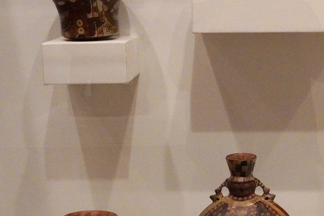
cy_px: 105
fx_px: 657
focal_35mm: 73
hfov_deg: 26.9
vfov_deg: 18.7
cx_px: 280
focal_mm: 34
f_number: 11
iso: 12800
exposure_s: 1/100
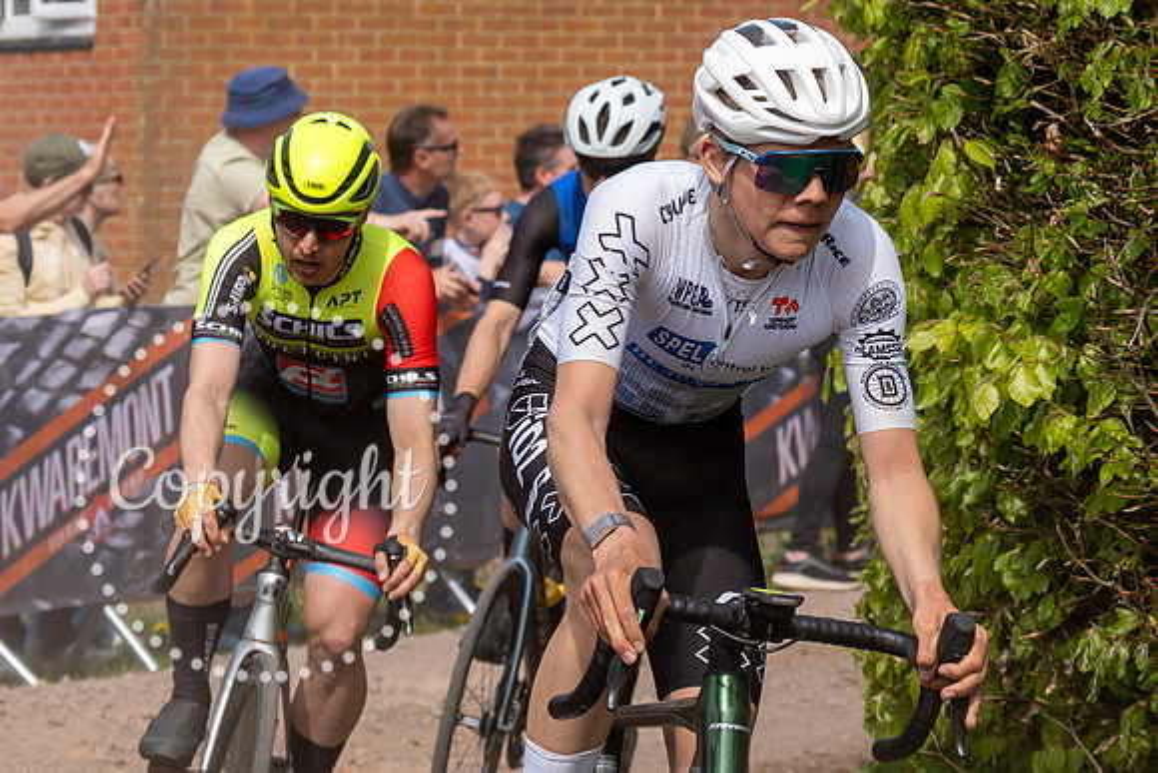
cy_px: 253
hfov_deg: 12.6
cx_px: 709
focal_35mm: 163
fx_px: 5233
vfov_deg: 8.4
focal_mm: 70
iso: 200
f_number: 5
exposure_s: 1/1000
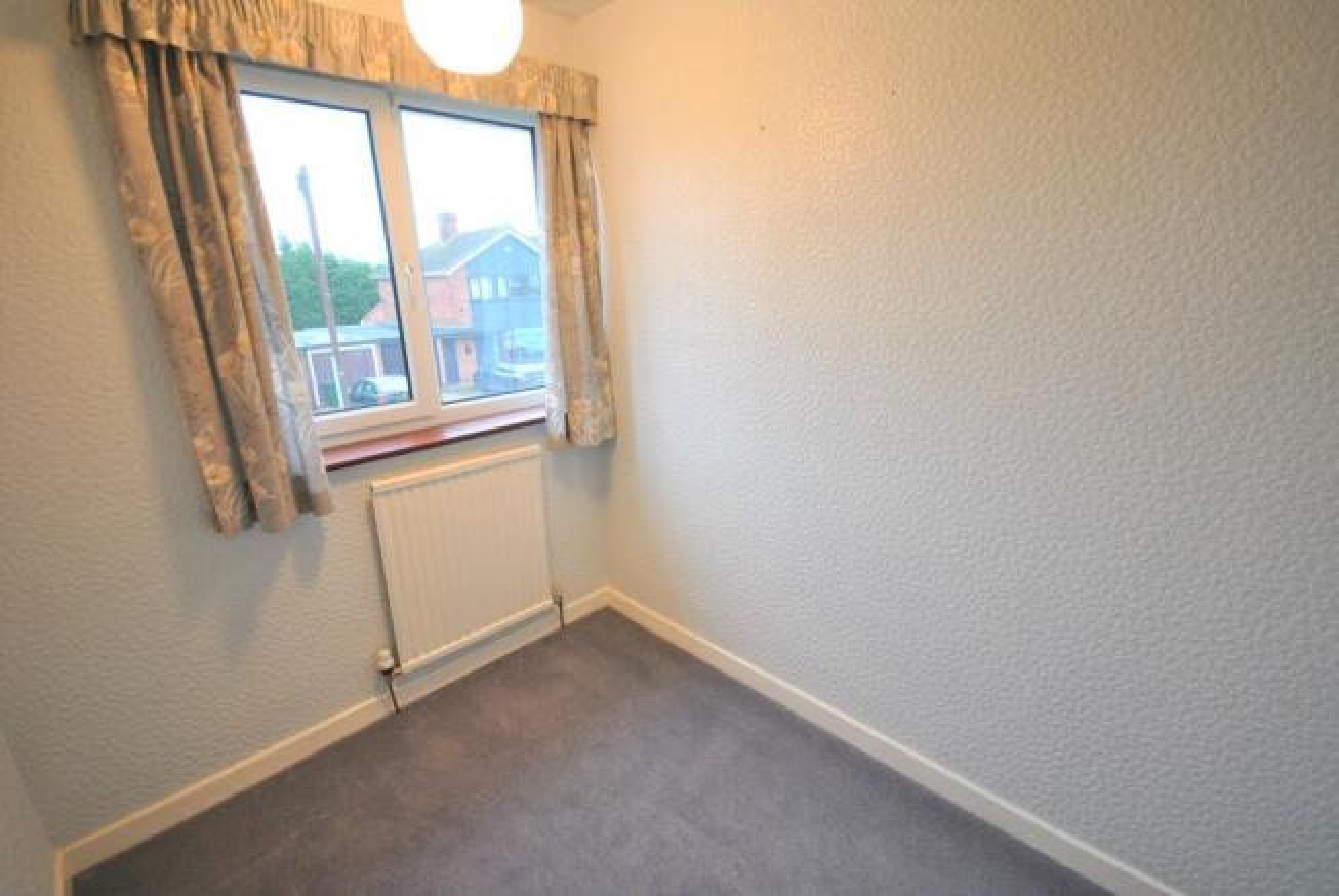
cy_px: 448
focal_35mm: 15
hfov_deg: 100.3
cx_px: 670
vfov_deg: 77.5
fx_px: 559
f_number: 4
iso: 400
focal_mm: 10
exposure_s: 1/15
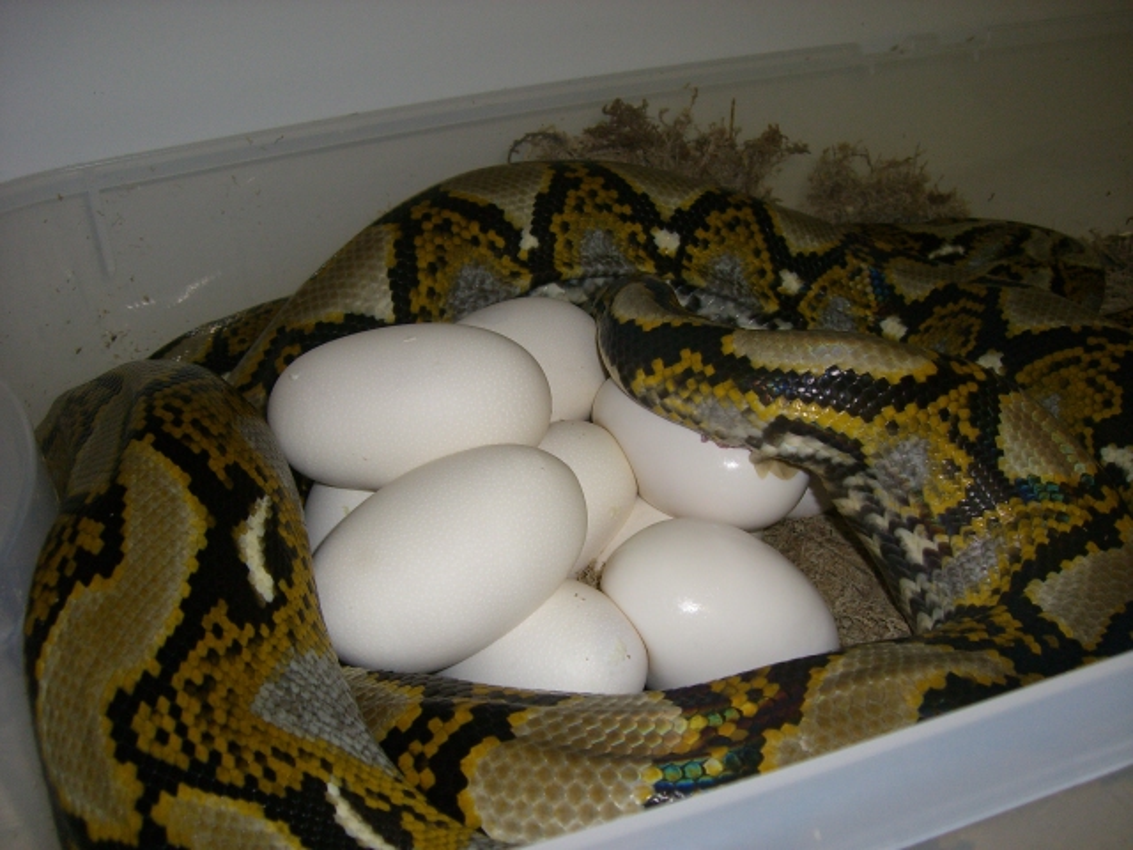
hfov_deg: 49.0
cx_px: 566
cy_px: 425
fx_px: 1244
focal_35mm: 38
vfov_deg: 37.7
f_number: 2.7
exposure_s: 1/60
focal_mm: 6.2
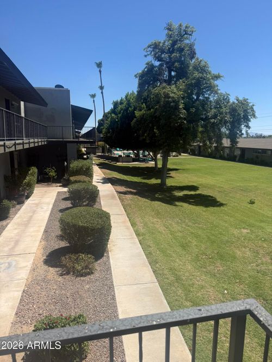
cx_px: 136
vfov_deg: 71.6
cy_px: 181
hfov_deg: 56.8
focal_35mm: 24
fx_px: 252
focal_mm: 6.76
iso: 80
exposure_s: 1/4975
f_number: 1.78
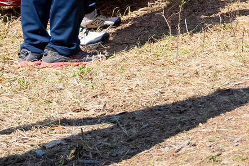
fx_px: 962
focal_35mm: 139
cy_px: -274
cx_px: 461
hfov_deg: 13.2
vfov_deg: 8.7
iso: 250
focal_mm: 24
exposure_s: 1/2000
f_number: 3.5
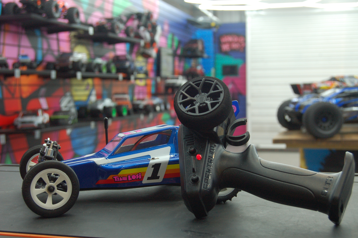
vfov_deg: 23.7
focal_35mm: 57
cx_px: 179
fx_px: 566
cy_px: 119
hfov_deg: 35.1
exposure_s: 1/40
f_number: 4.8
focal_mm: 38
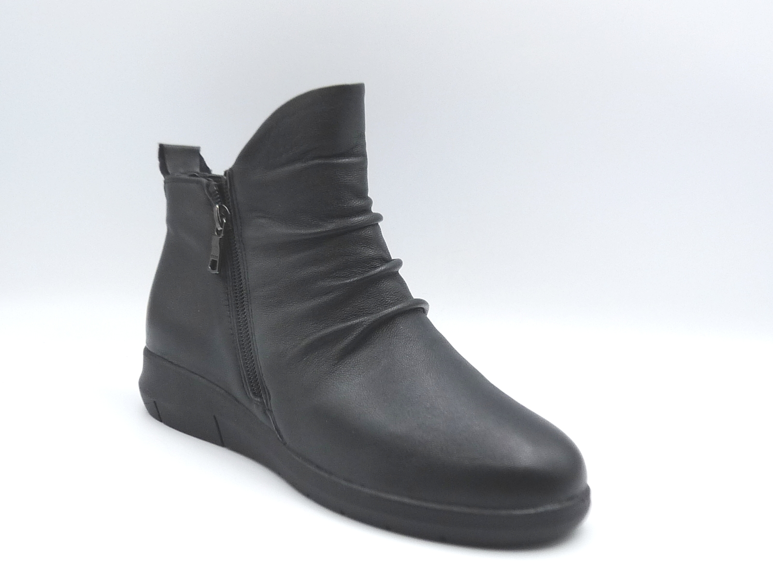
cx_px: 386
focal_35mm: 49
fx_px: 1094
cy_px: 290
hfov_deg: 38.9
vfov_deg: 29.7
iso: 100
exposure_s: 1/200
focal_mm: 4.8
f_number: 4
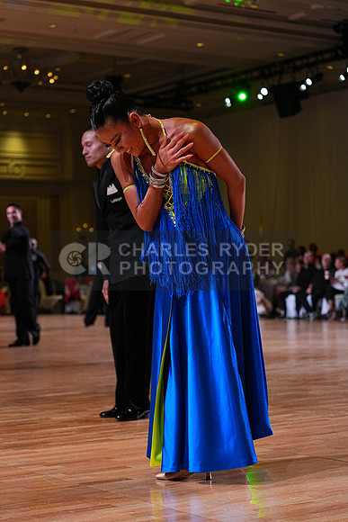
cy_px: 261
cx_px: 174
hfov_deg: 18.2
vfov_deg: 27.0
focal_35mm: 75
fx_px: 1087
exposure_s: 1/500
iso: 2500
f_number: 4
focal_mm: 75
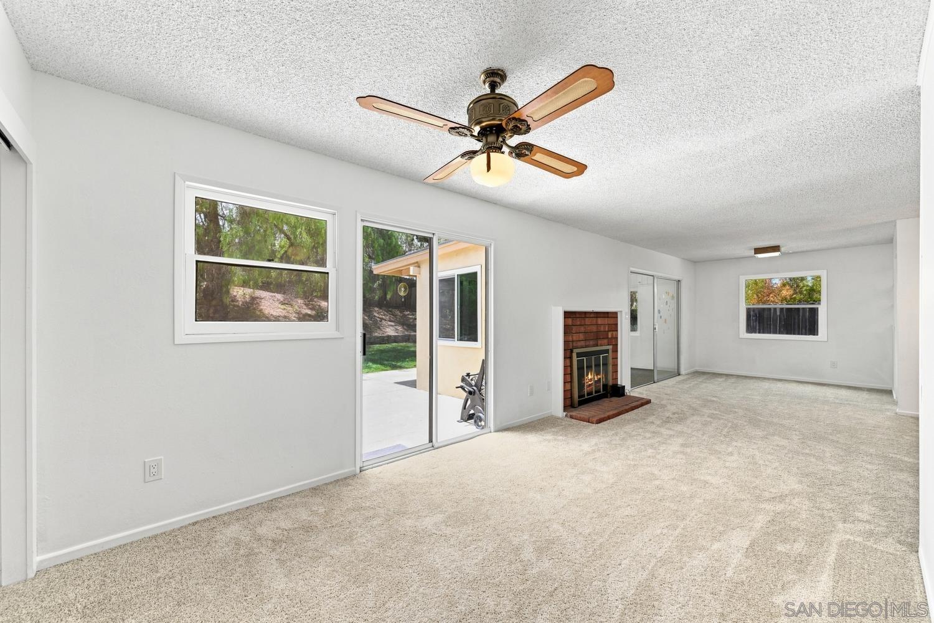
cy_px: 312
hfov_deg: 104.3
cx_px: 467
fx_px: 363
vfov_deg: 81.2
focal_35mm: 14
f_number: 11
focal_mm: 14
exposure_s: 1/80
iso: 500
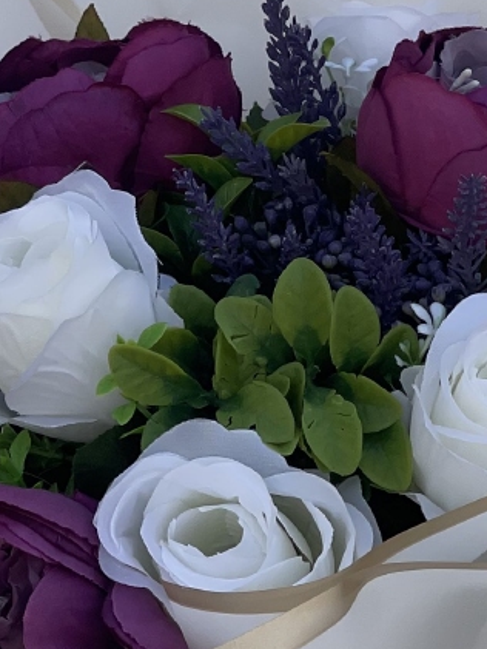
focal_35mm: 228
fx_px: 4275
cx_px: 121
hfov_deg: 6.5
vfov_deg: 8.7
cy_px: 294
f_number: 2.2
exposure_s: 1/727
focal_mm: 7.5
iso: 20
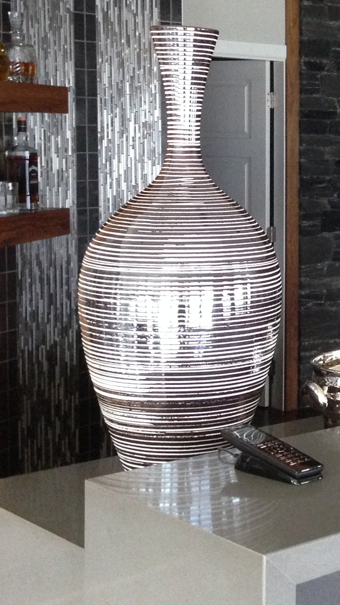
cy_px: 230
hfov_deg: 14.5
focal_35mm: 78
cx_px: 494
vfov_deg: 27.1
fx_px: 1250
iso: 320
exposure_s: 1/20
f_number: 2.4
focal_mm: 4.12
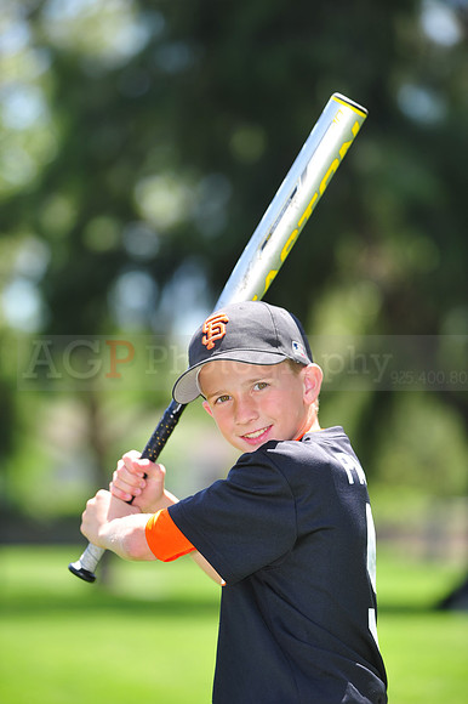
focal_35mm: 200
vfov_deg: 10.3
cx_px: 234
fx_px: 3904
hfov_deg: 6.9
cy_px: 352
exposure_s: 1/400
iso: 200
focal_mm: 200
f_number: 4.5
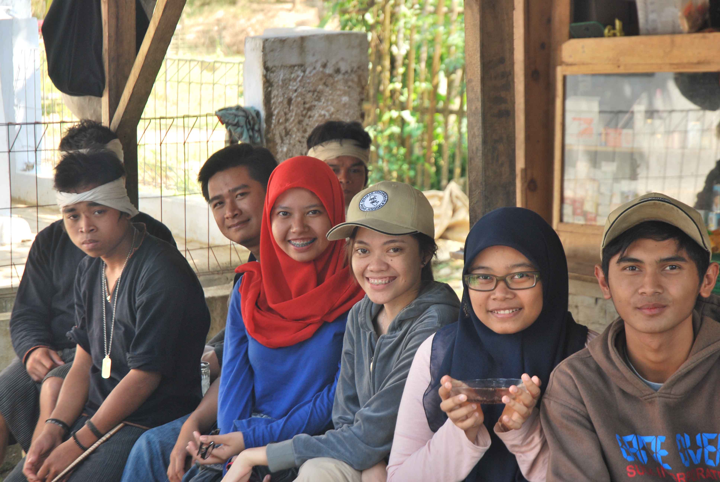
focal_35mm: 84
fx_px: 1682
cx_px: 360
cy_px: 241
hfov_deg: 24.2
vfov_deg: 16.3
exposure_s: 1/100
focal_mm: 56
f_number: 4.5
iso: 200
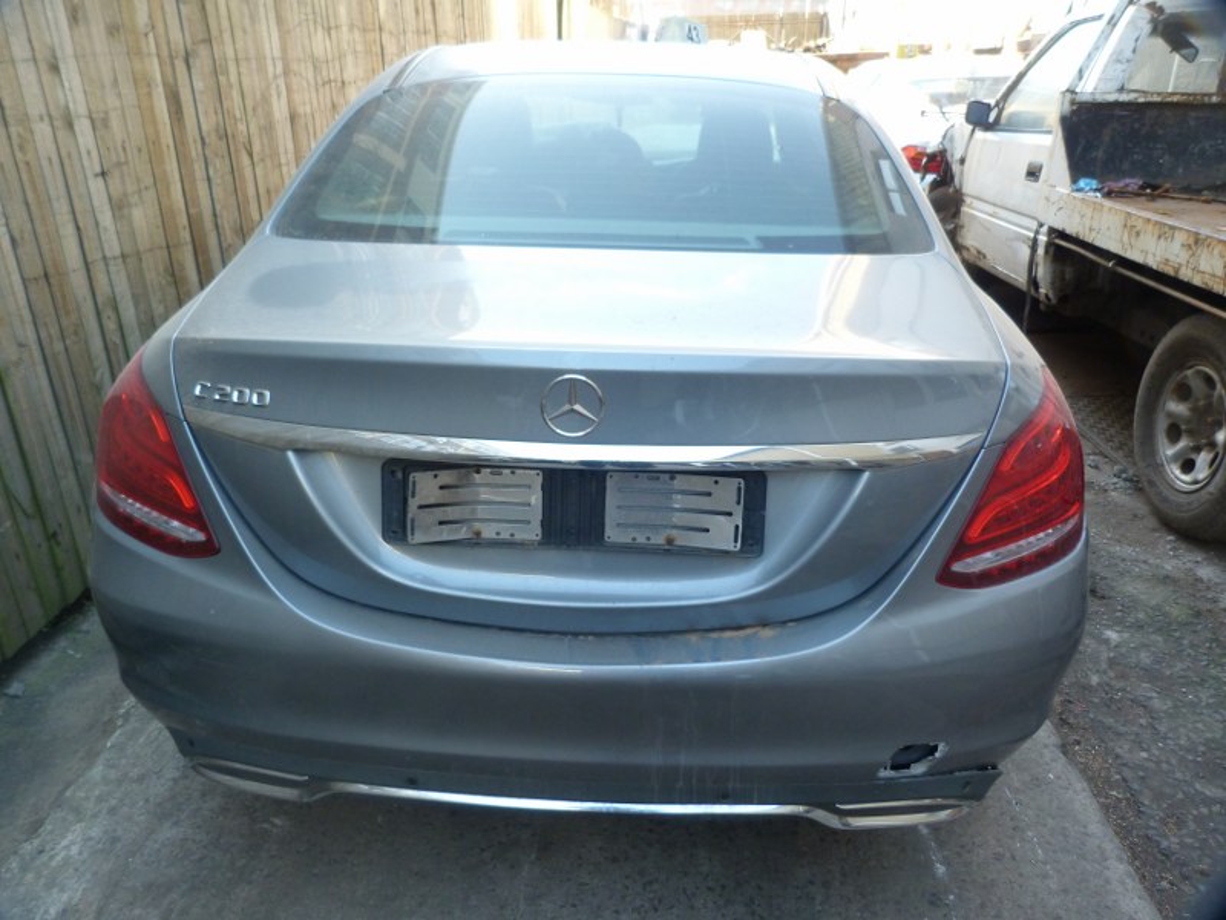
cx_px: 613
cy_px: 460
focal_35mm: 25
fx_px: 885
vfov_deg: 54.9
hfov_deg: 69.4
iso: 200
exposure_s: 1/60
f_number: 2.8
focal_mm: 4.5
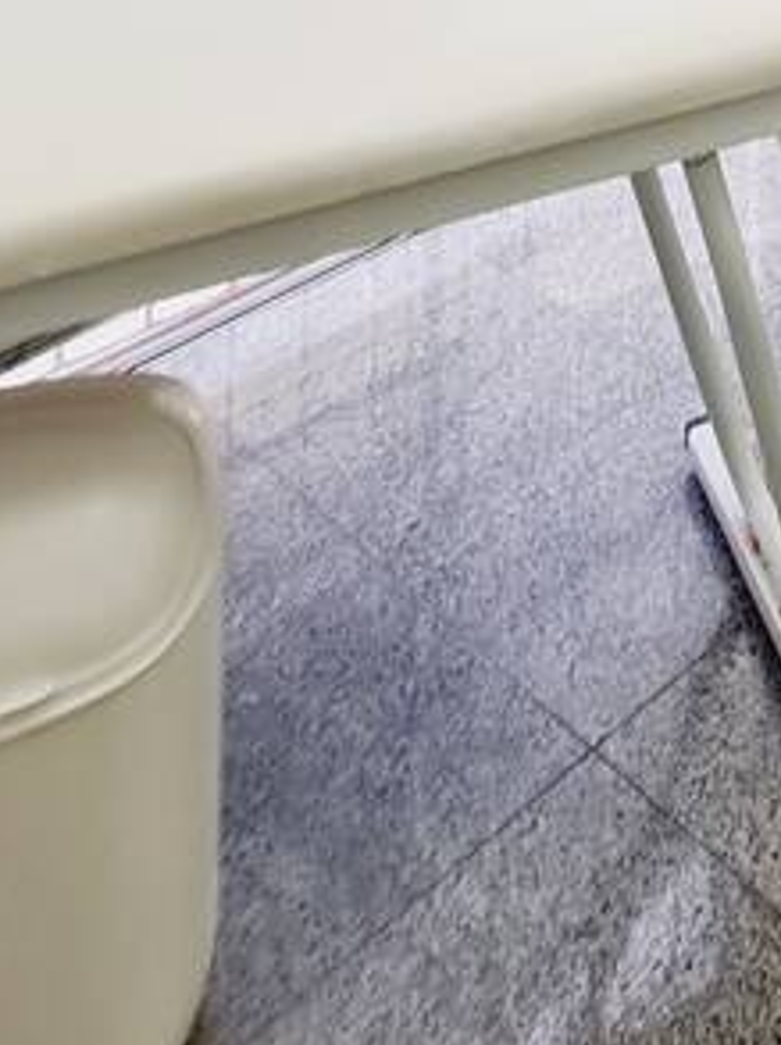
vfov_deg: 25.5
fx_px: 1447
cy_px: -642
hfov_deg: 23.8
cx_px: 1177
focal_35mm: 48
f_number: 2.2
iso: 125
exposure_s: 1/60
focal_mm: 2.2
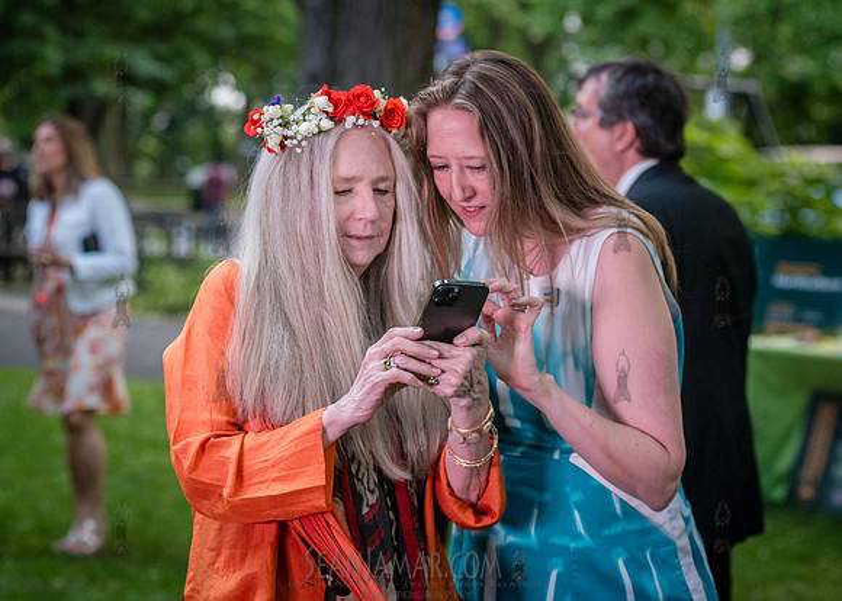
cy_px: 297
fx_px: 2632
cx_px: 417
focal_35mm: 110
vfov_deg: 13.0
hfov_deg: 18.2
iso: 3200
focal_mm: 86
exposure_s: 1/200
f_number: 4
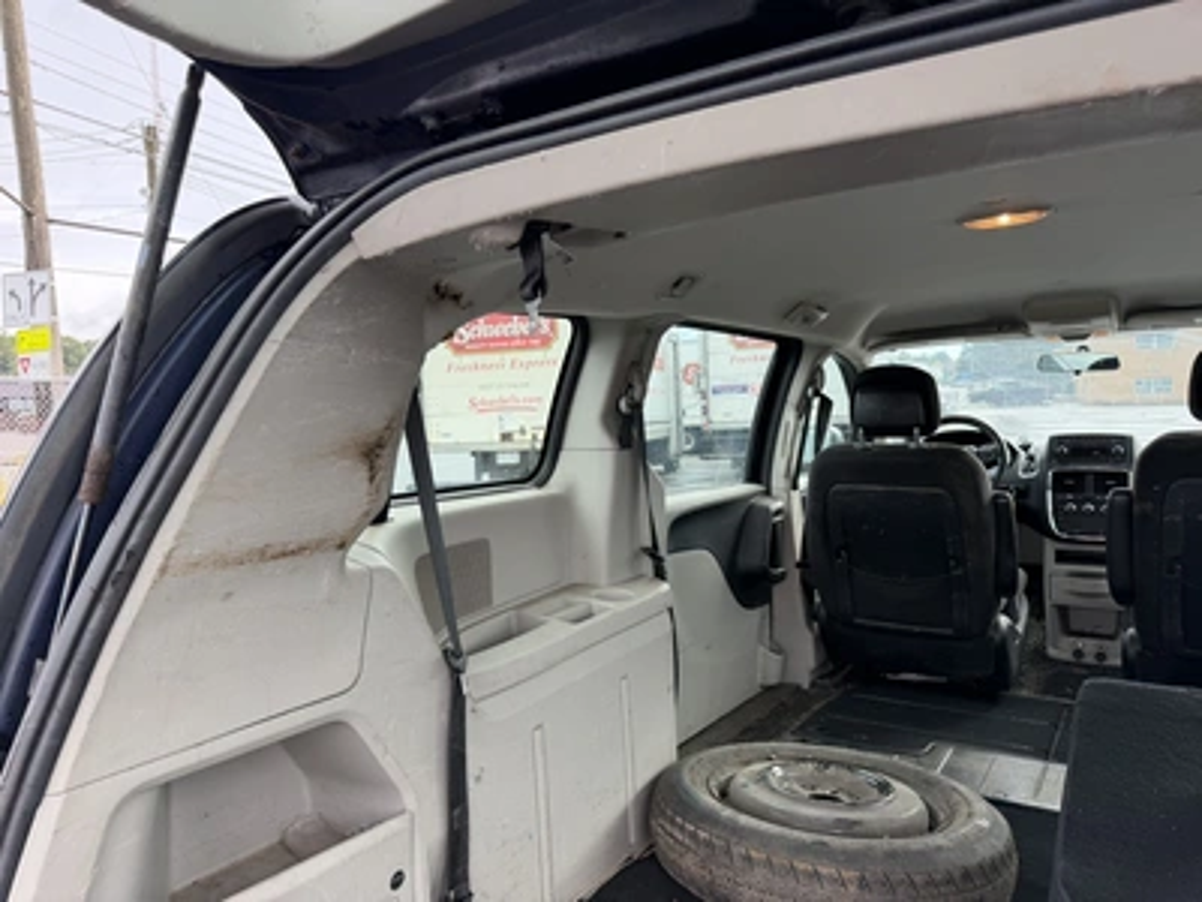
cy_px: 451
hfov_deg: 71.6
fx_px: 833
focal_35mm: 24
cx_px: 601
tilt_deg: -8.0
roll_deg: +1.0
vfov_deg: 56.8
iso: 80
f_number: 1.78
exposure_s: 1/196
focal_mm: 6.76
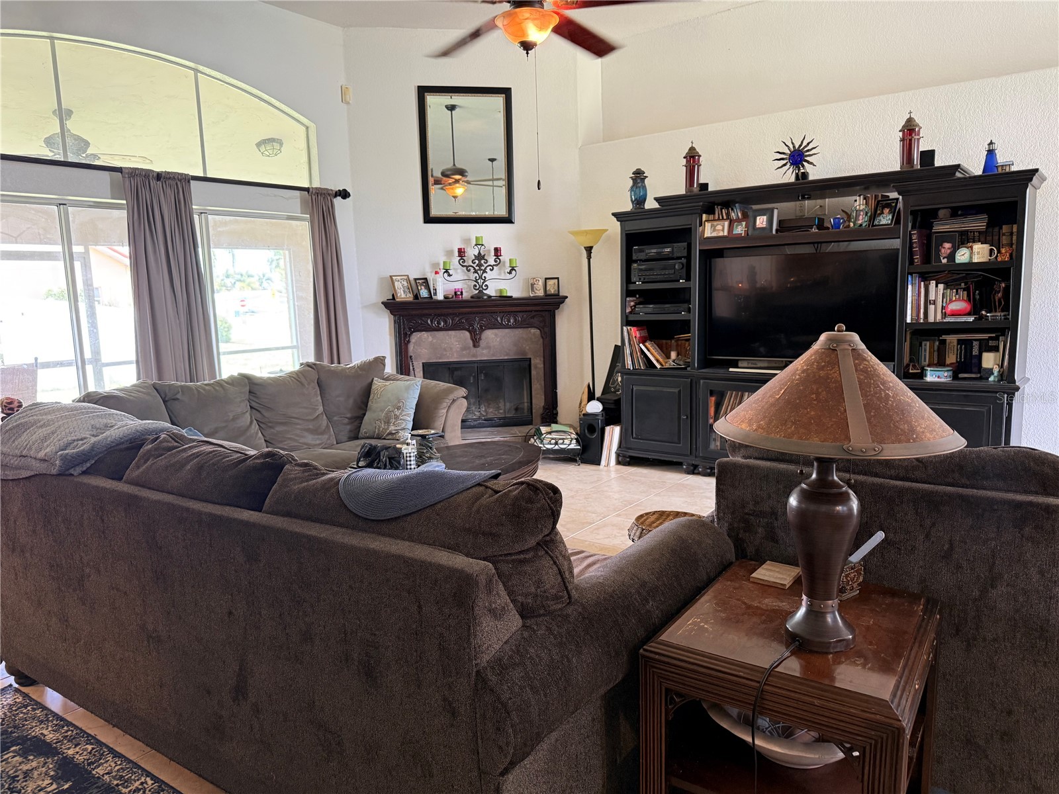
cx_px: 530
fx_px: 734
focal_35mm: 24
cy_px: 397
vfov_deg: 56.8
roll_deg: +1.5
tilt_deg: -7.4
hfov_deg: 71.6
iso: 250
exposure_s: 1/60
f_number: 1.78
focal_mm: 6.76
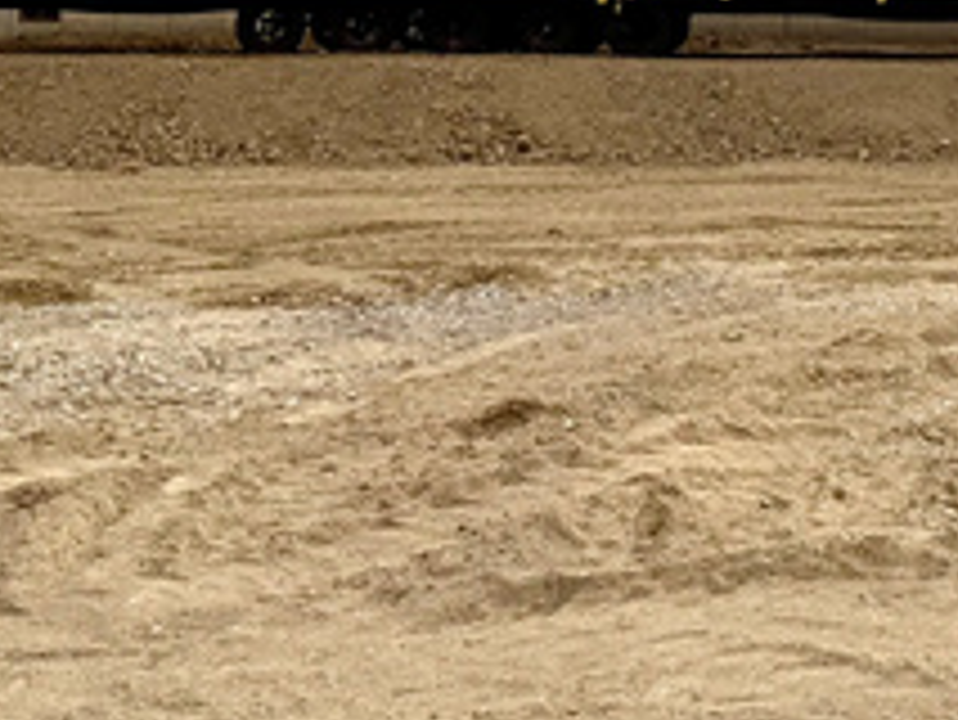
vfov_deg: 19.3
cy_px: -135
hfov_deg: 26.2
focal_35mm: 72
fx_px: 1994
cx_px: 841
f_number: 1.78
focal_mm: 6.76
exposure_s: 1/22727
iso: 100
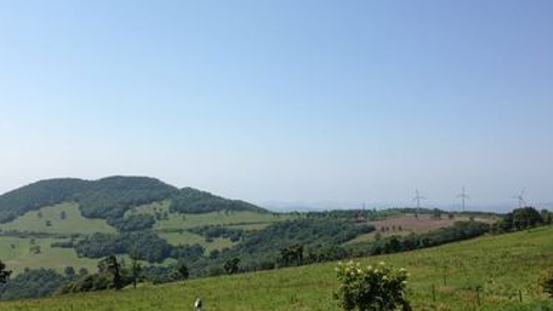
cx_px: 271
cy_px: 172
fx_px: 572
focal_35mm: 39
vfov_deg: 30.4
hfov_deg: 51.6
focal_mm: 4.13
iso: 50
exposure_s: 1/2008
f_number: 2.4
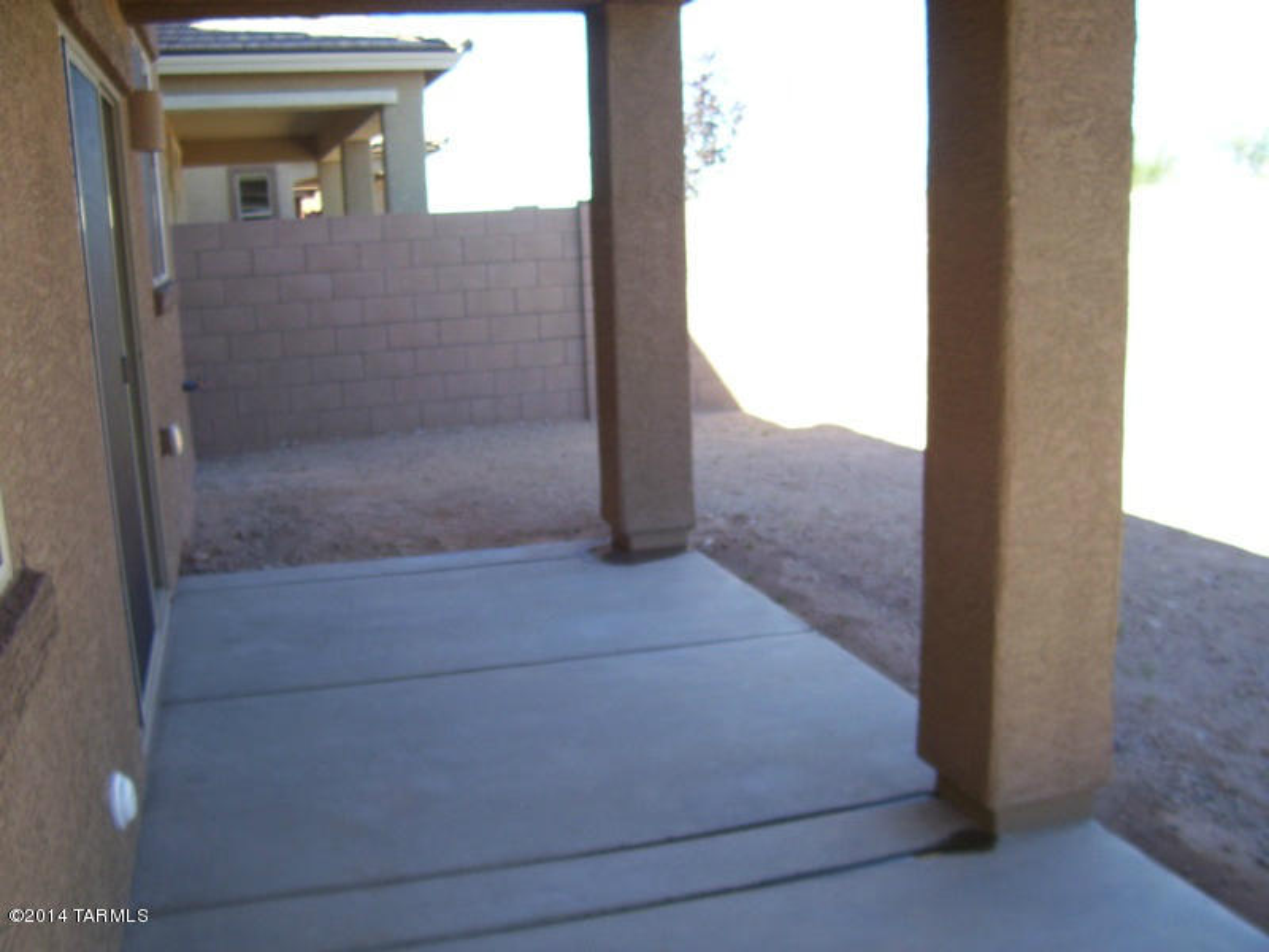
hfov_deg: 54.0
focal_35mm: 34
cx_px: 634
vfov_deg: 41.8
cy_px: 476
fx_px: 1246
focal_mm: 5.6
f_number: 2.7
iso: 80
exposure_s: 1/350
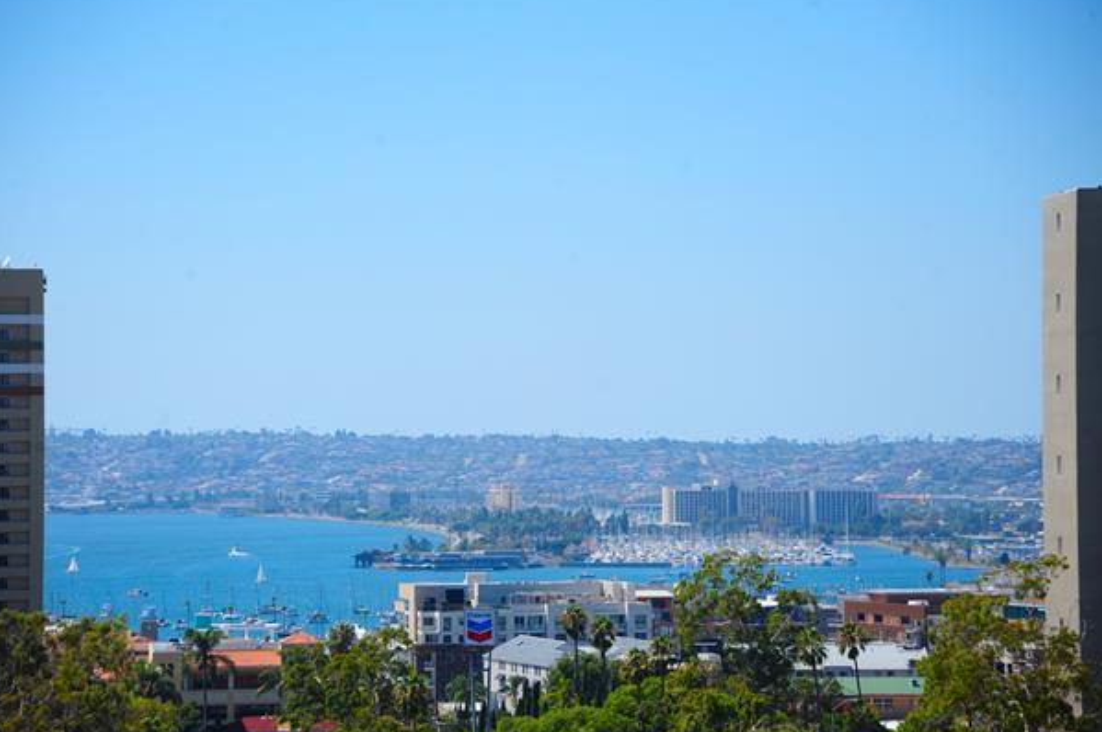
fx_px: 4739
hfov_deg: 13.3
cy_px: 378
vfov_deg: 8.8
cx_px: 522
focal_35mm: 155
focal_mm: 145
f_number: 6.3
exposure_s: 1/1600
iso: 400
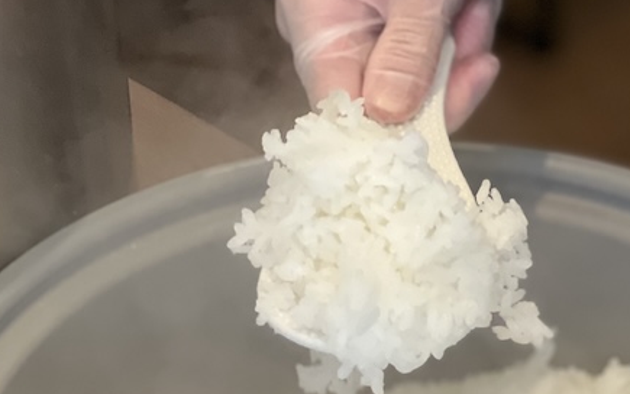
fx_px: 2576
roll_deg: +2.9
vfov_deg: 8.7
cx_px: 345
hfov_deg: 13.9
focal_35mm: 150
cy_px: 364
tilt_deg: -36.4
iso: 160
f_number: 2.8
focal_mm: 9
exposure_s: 1/121
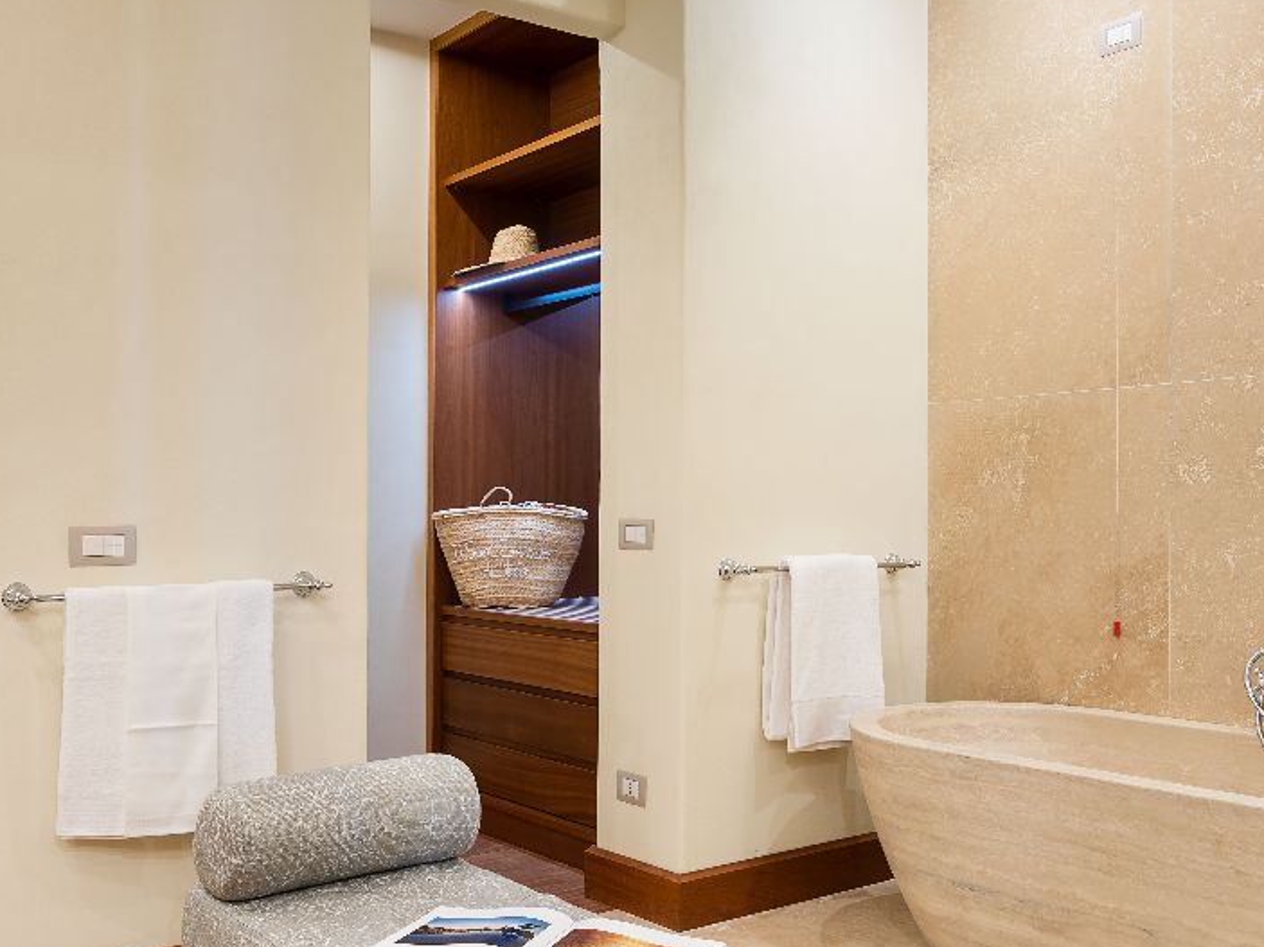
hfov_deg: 52.2
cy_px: 479
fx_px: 1278
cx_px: 496
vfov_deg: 40.7
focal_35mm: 35
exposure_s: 2.5
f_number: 10
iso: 100
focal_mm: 16
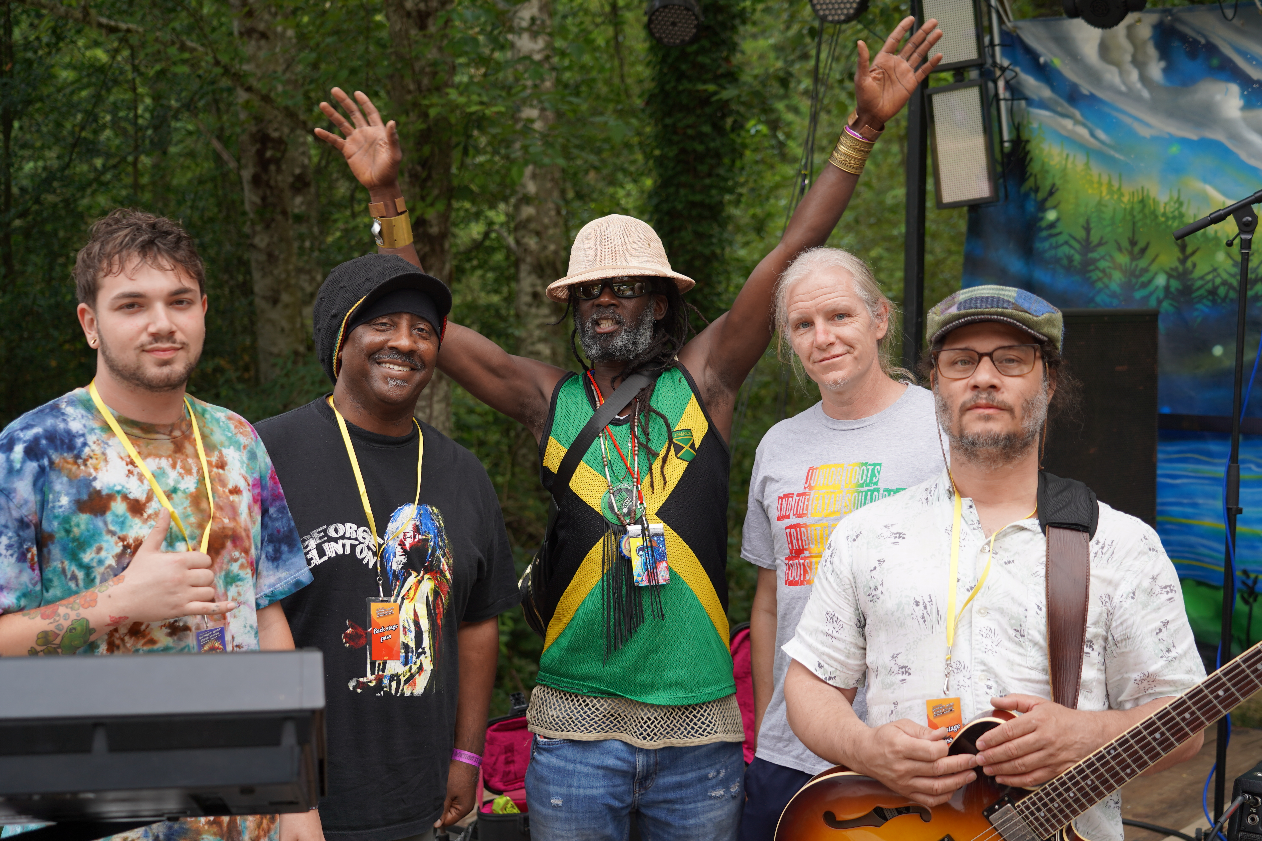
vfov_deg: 28.6
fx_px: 1647
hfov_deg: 41.9
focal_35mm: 47
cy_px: 420
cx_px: 631
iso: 160
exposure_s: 1/160
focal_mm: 47
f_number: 4
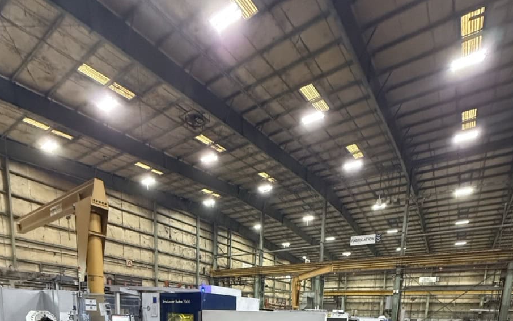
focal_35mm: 21
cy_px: 362
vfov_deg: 42.9
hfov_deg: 82.3
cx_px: 257
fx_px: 294
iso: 800
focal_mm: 2.2
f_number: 2.2
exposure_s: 1/60
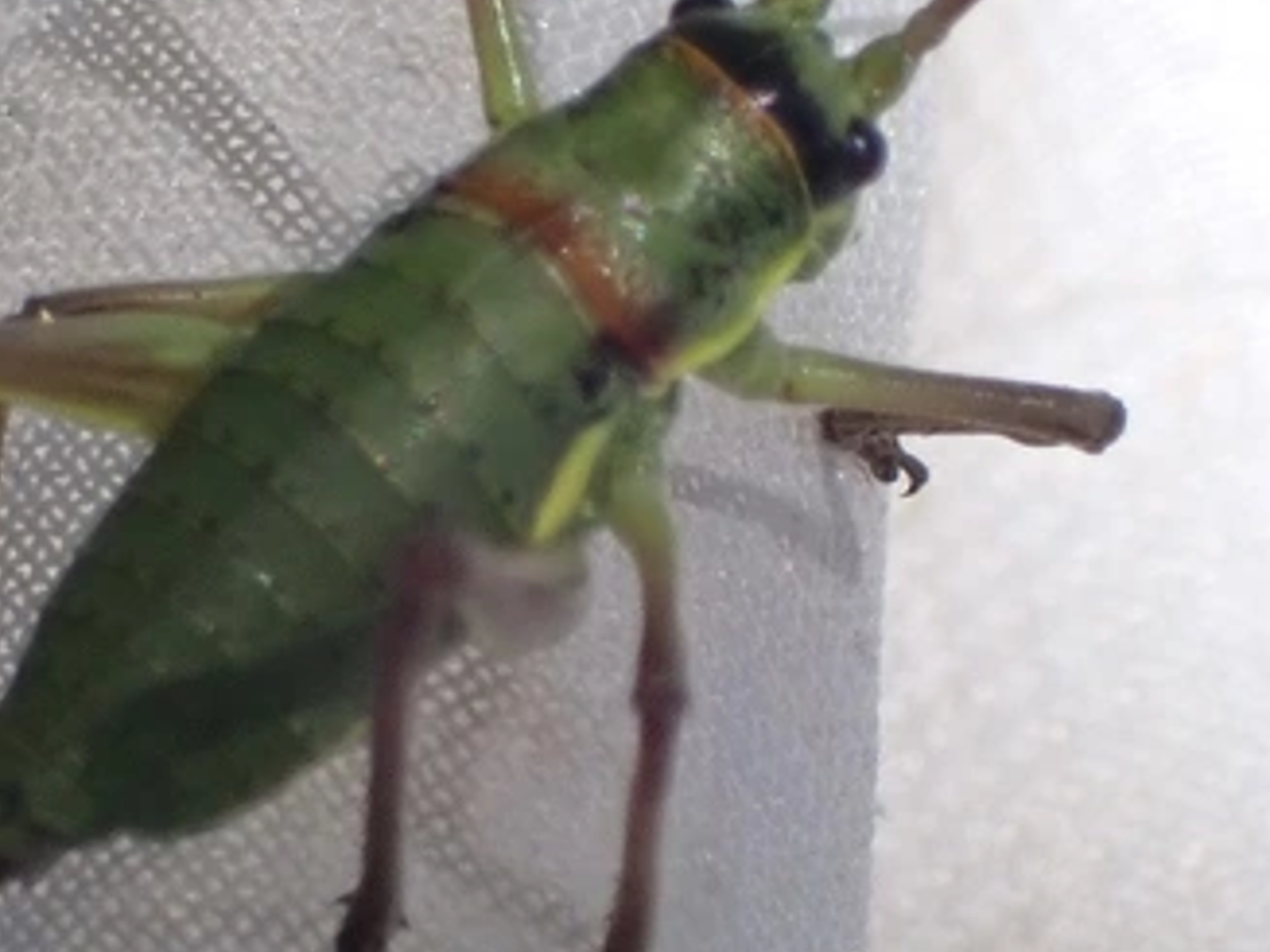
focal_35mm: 184
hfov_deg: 10.7
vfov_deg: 8.1
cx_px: 528
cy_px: 406
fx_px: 6748
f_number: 6.3
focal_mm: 16.79
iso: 250
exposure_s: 1/400
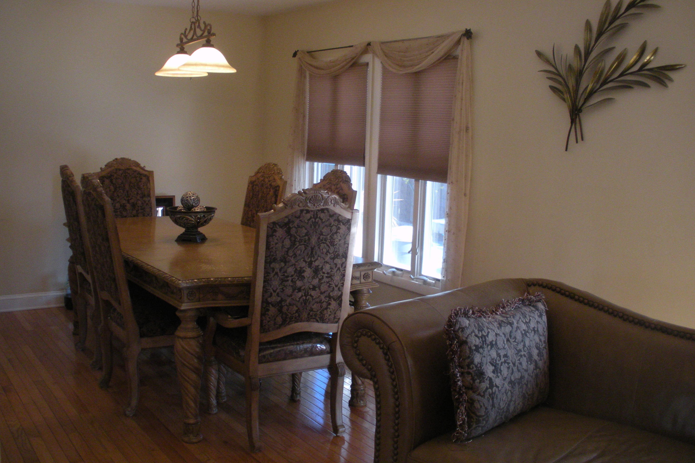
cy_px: 217
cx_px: 347
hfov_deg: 51.9
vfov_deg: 35.9
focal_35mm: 37
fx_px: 714
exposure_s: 1/60.5
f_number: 3.5
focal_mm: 6.3
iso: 288
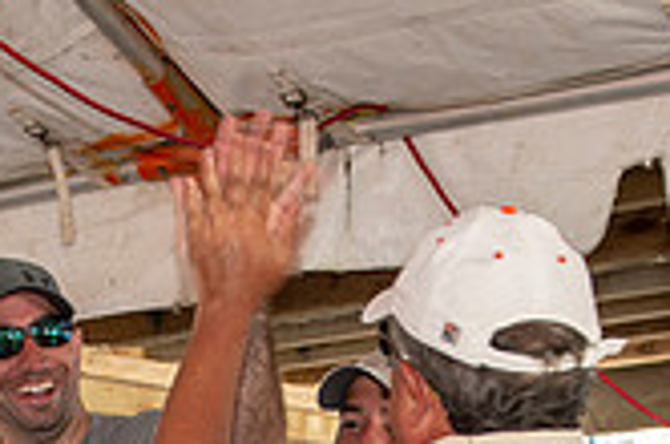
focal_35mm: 98
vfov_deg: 13.0
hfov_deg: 20.8
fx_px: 1820
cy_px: 714
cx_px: 242
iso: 100
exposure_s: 1/100
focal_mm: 28
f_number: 3.5
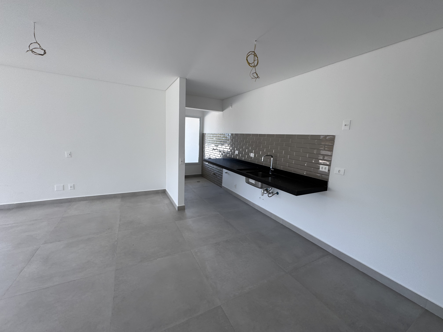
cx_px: 222
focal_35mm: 14
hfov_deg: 102.1
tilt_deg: -10.2
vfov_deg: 85.7
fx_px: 179
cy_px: 166
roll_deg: -4.4
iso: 40
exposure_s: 1/146
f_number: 2.2
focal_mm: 2.22
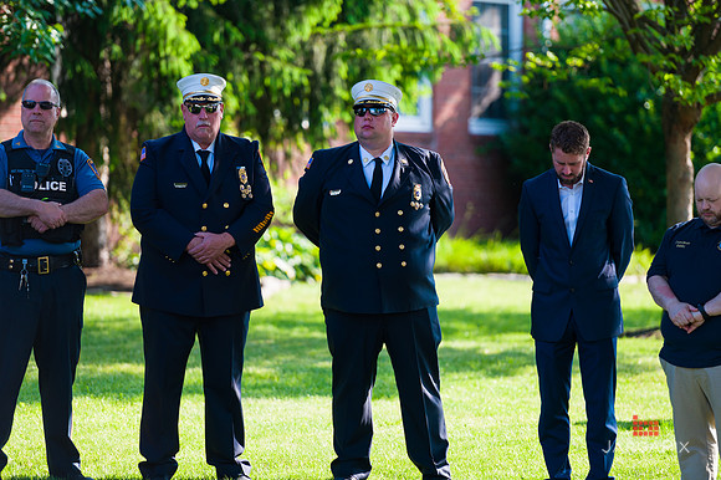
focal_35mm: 200
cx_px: 360
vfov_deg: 6.9
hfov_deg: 10.3
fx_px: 4003
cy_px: 240
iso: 200
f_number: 3.2
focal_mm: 200
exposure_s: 1/640
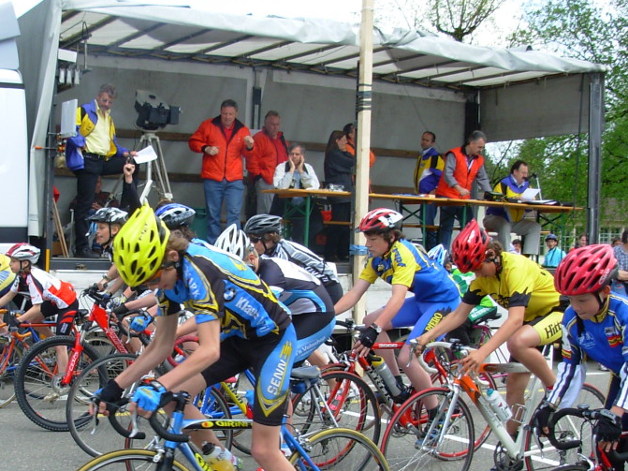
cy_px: 333
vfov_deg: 25.0
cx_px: 197
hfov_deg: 32.9
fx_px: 1052
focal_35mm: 58
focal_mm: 6.3
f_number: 2.9
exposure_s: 1/322
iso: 50
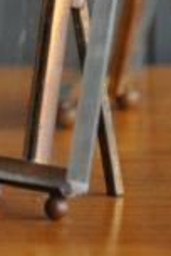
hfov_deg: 7.7
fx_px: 1261
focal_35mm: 177
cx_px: -22
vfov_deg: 11.4
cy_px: -60
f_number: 5.3
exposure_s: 1/60
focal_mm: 40
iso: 400
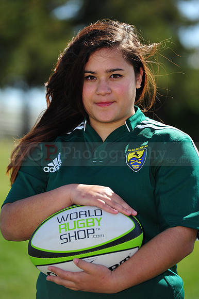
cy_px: 150
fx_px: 1660
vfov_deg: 10.3
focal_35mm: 200
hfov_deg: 6.9
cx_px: 100
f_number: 4
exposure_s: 1/800
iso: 200
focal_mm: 200
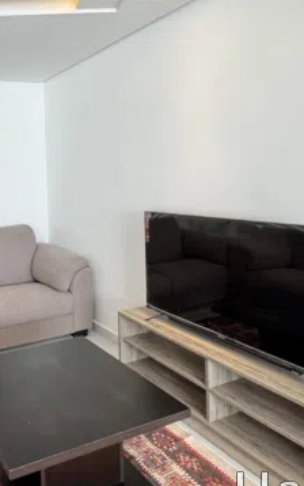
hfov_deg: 38.6
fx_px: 384
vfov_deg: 64.1
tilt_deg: -2.3
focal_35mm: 29
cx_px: 4
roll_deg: +2.2
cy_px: 196
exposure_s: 1/100
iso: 250
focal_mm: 2.22
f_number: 2.2
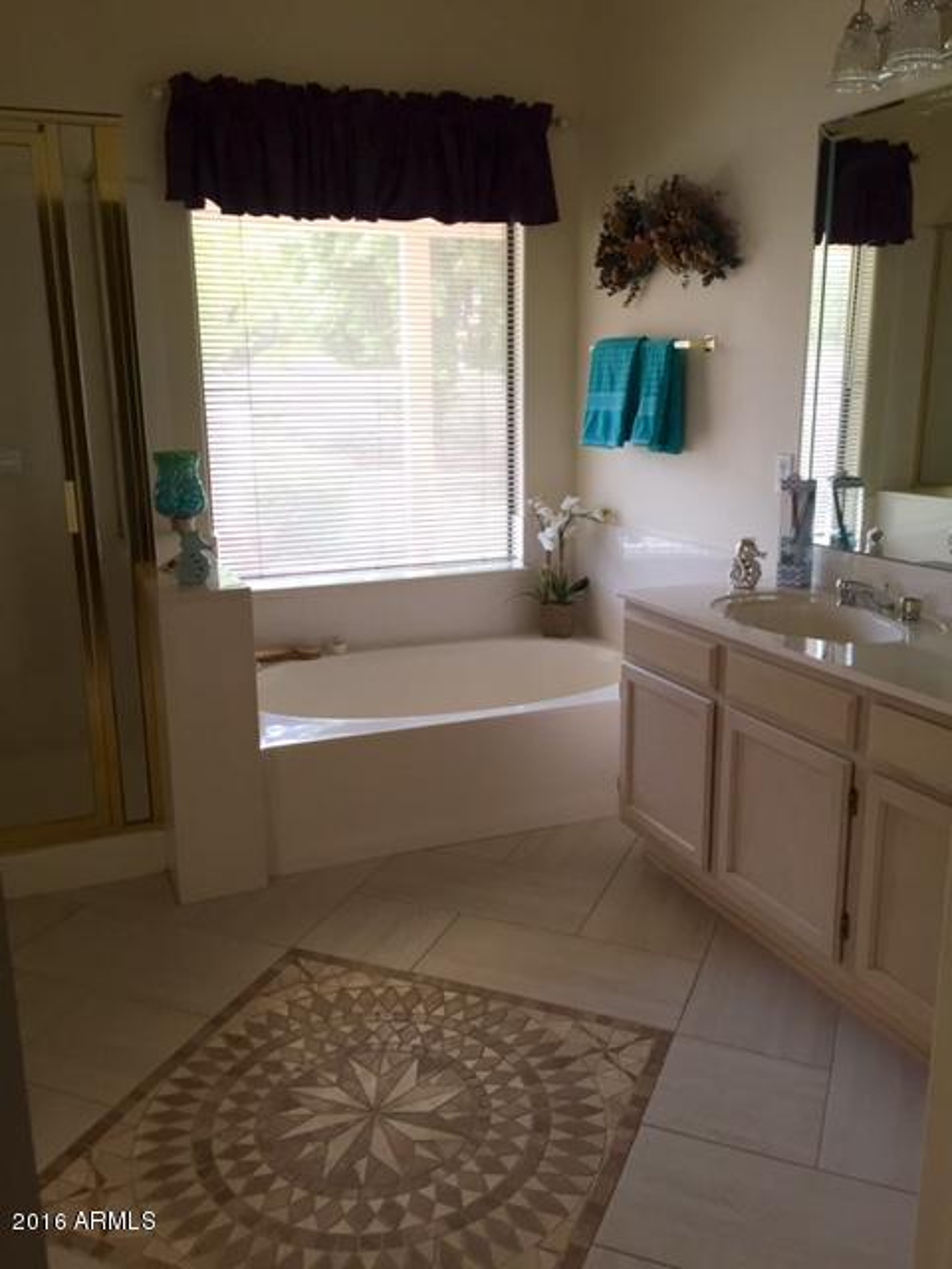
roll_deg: +0.5
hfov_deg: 48.2
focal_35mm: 29
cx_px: 476
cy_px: 634
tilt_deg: -12.6
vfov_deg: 61.7
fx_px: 1063
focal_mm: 4.15
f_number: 2.2
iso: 32
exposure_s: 1/30
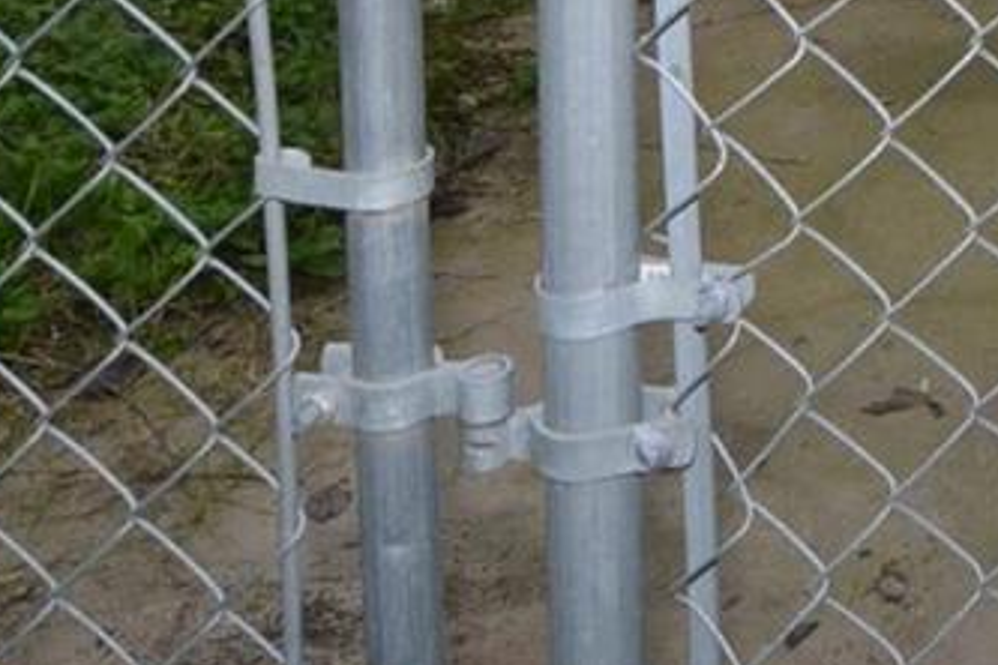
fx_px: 2245
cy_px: -671
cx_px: 1723
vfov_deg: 14.1
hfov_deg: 19.6
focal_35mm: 81
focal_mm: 12
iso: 100
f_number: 7.1
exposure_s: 1/200
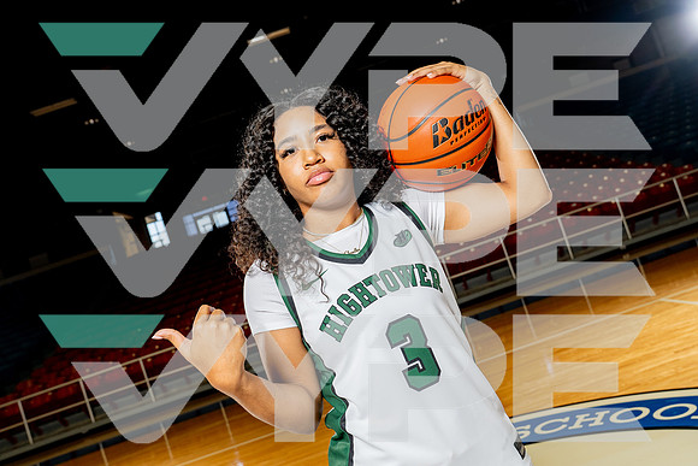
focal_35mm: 34
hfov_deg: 55.8
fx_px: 659
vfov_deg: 38.9
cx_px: 349
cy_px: 233
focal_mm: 34
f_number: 5.6
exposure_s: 1/250
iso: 640
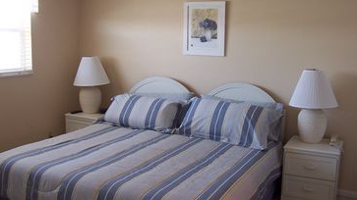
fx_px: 397
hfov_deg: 48.4
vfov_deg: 28.3
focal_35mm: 42
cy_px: 105
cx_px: 179
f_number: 2.8
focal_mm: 6.3
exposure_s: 1/30
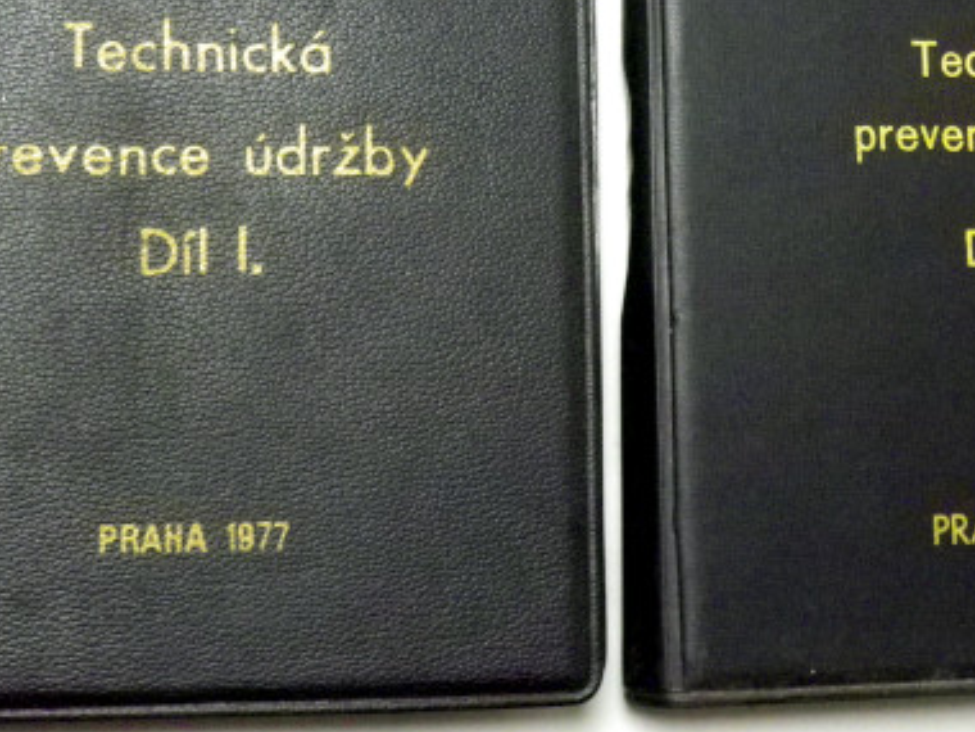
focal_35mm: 83
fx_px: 2338
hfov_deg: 23.5
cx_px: 566
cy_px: 157
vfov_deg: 17.6
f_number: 4.2
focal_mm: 8.7
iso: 800
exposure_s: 1/25
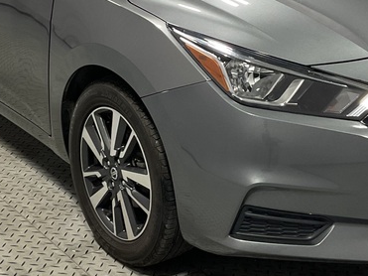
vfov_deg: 19.5
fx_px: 797
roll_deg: +0.1
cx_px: 207
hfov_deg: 26.0
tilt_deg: -12.9
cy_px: 64
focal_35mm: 75
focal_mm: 3
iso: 64
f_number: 1.8
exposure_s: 1/60
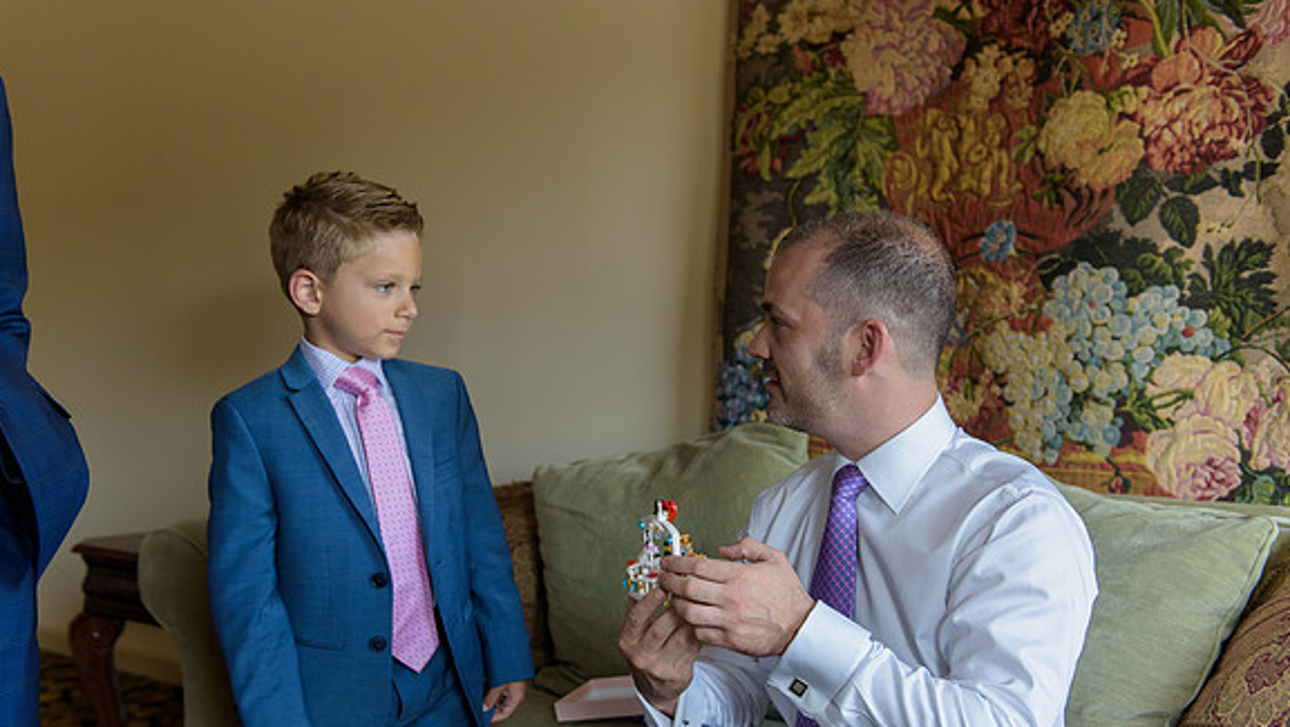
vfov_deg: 29.7
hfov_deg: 50.5
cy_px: 422
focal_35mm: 40
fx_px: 1369
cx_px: 644
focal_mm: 38
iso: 800
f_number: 3.2
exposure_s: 1/125
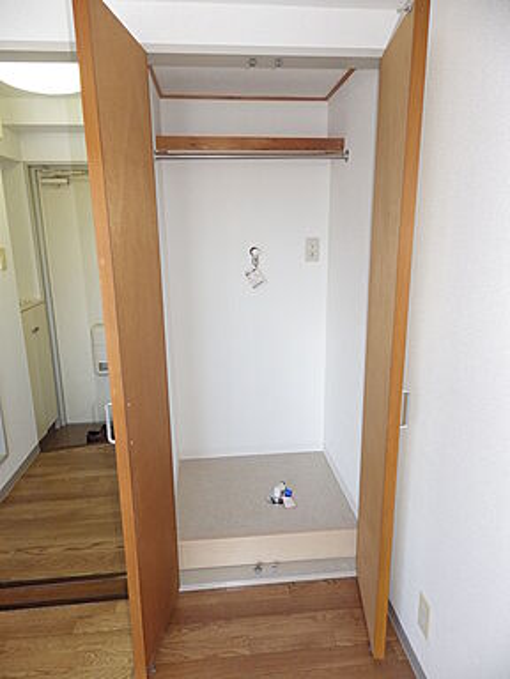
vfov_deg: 76.4
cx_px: 255
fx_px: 432
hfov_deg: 61.1
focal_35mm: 22
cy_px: 340
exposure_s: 1/45
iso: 160
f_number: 3.1
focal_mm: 4
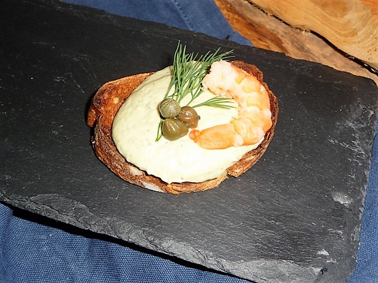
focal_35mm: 48
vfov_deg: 30.3
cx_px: 189
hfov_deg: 39.7
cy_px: 142
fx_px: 524
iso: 100
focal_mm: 8
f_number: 4.2
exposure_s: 1/30
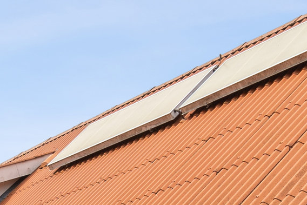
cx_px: 105
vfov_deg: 13.4
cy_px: 329
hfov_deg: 21.4
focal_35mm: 95
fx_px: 810
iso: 200
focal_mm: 12
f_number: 8
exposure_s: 1/400
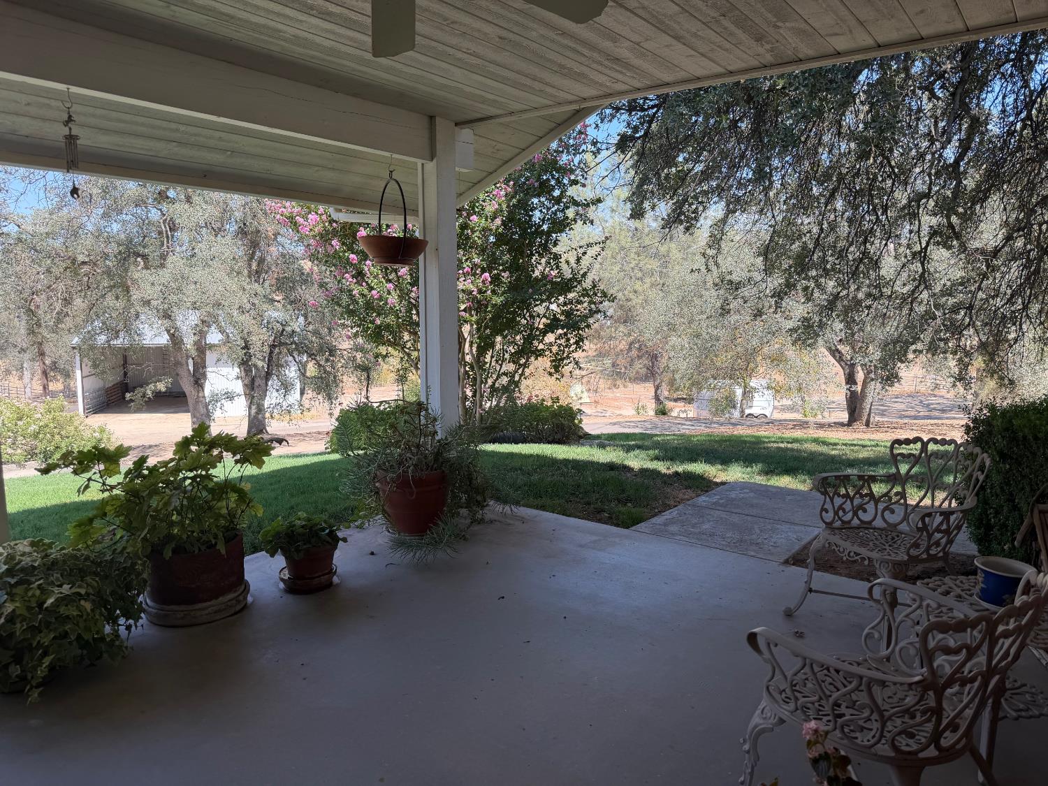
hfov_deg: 71.6
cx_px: 524
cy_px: 393
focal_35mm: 24
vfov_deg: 56.8
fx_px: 727
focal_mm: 6.76
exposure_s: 1/805
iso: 80
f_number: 1.78
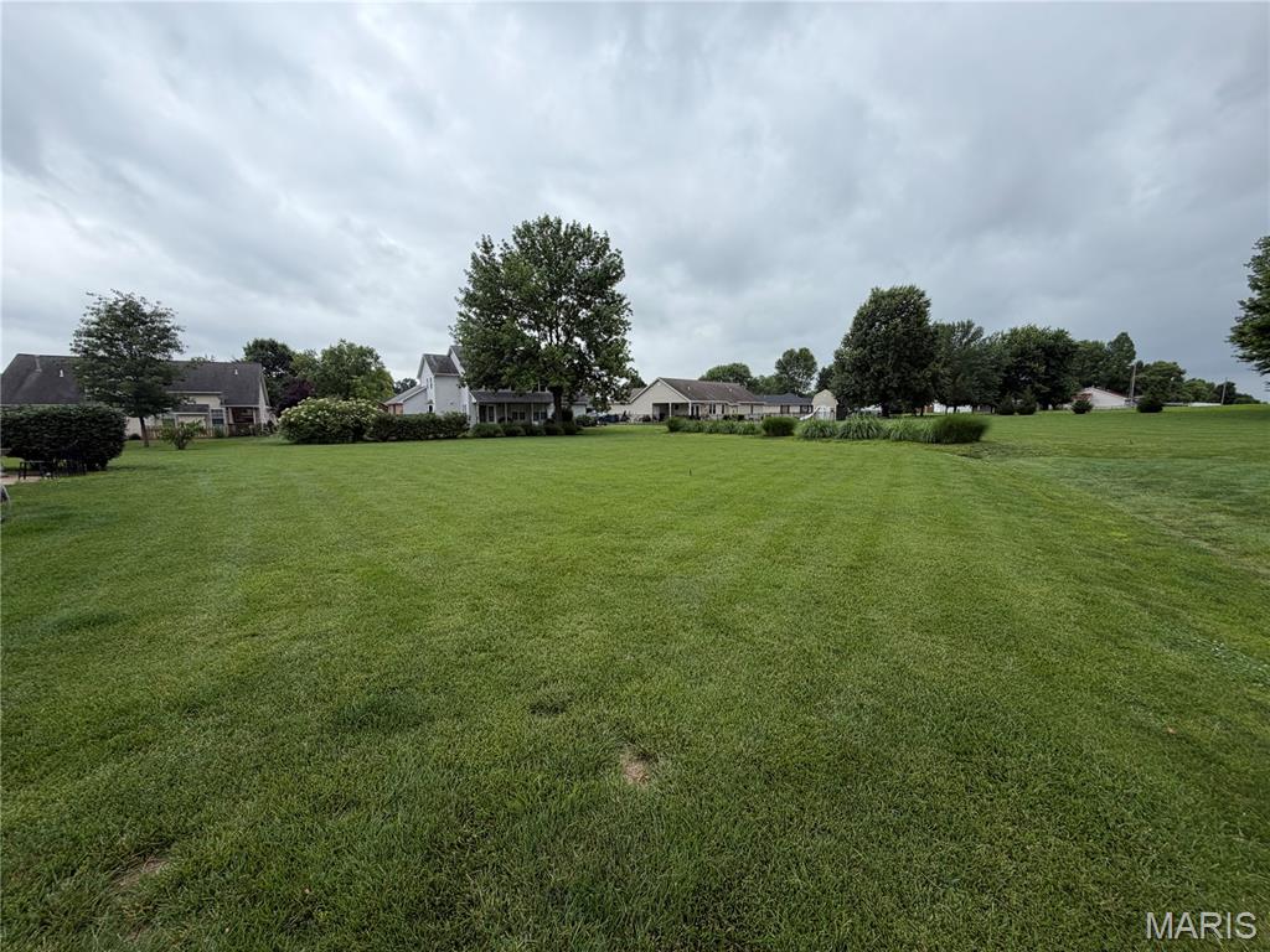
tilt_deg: -7.3
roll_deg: +0.1
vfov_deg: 85.7
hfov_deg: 102.1
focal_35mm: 14
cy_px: 476
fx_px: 514
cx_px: 635
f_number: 2.2
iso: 40
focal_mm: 2.22
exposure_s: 1/664
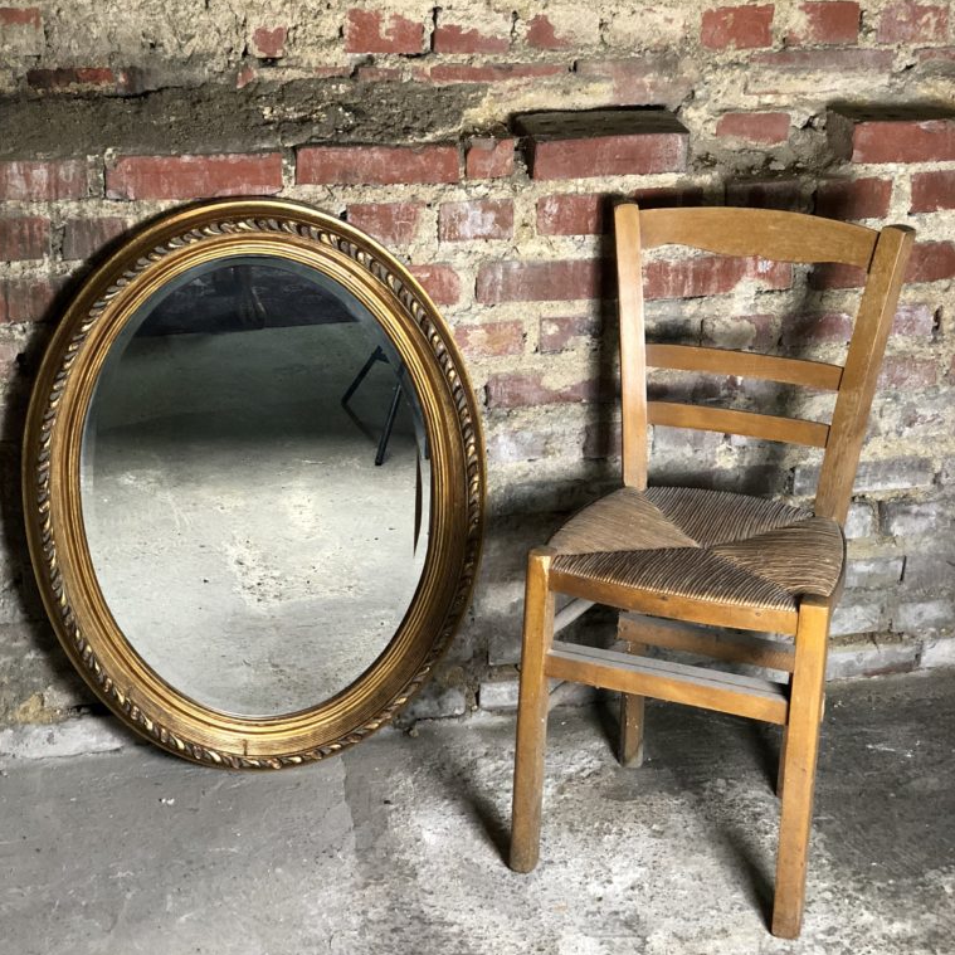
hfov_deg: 27.7
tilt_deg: -22.3
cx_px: 473
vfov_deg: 27.7
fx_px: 1935
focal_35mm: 62
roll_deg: -2.1
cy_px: 455
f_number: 2.4
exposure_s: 1/20
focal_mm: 6
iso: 160
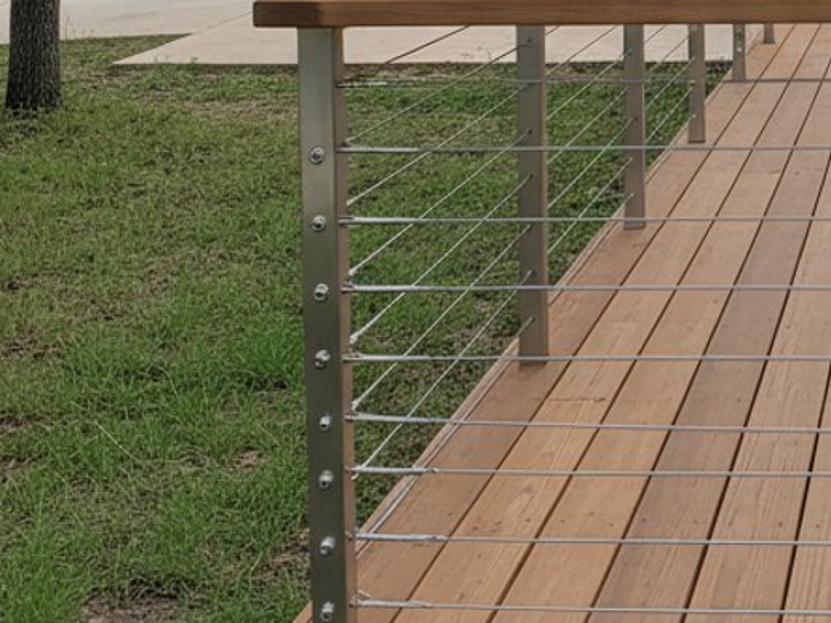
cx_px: 833
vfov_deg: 23.0
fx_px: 1440
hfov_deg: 30.0
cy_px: -61
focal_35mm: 60
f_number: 1.6
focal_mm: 5.7
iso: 1531
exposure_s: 1/403
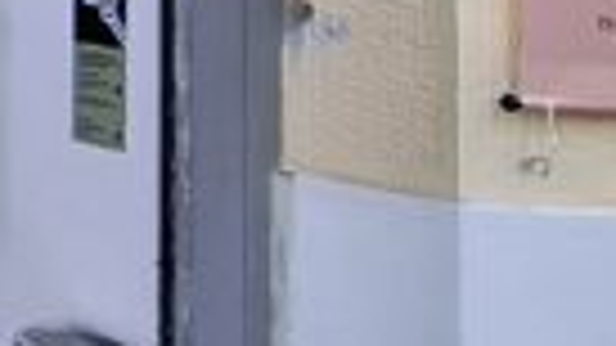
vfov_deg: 10.5
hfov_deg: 12.9
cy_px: -350
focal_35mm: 106
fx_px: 1731
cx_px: -1016
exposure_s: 1/122
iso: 40
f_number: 2.2
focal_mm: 1.74
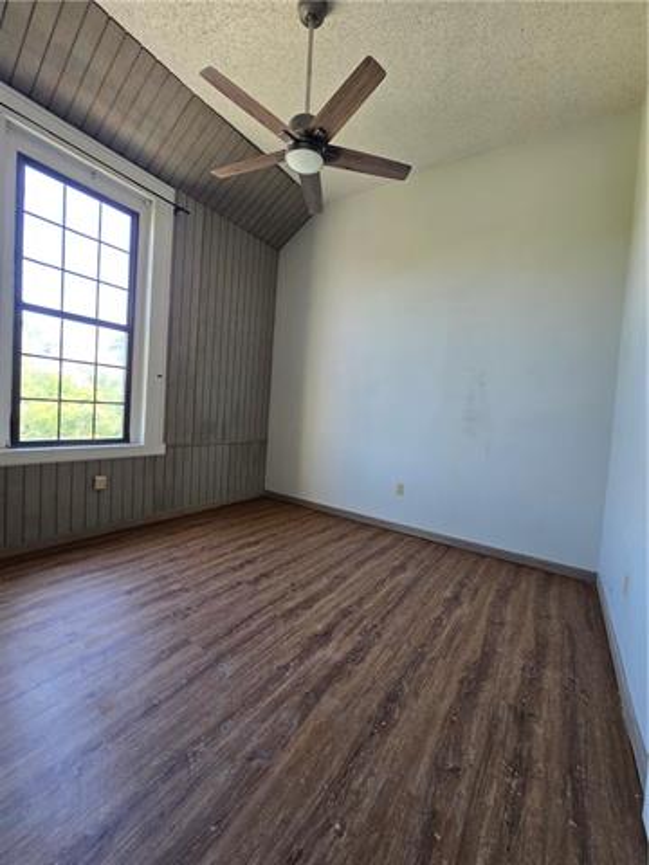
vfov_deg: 106.2
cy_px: 432
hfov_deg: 89.9
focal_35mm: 13
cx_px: 324
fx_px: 325
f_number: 2.2
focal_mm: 2.2
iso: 160
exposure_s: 1/100
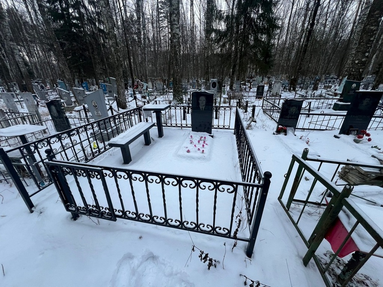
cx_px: 192
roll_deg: -0.9
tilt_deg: -20.8
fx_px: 144
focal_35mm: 13
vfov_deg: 89.9
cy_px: 144
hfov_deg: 106.2
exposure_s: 1/99
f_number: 1.8
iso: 100
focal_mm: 1.57
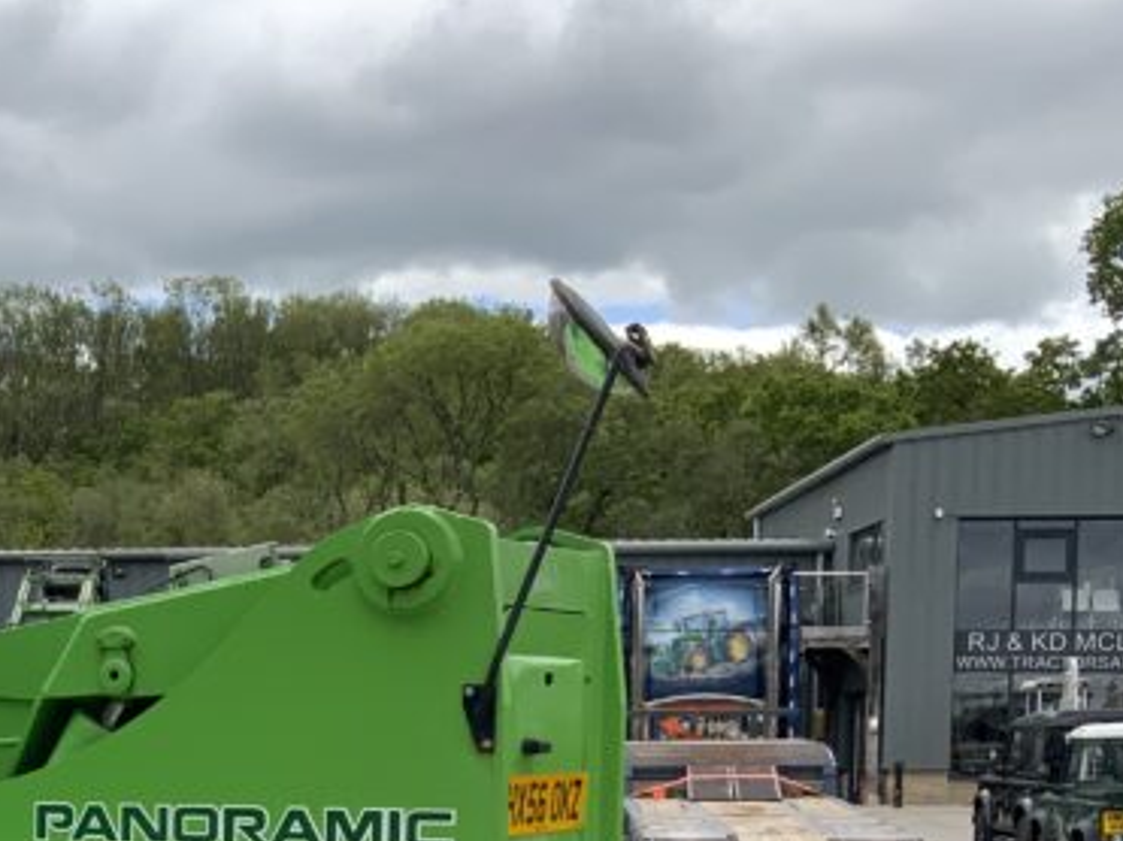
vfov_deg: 17.8
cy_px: 905
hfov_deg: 22.3
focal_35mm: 80
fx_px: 2594
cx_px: -266
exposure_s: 1/1342
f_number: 1.8
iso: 16
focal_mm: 3
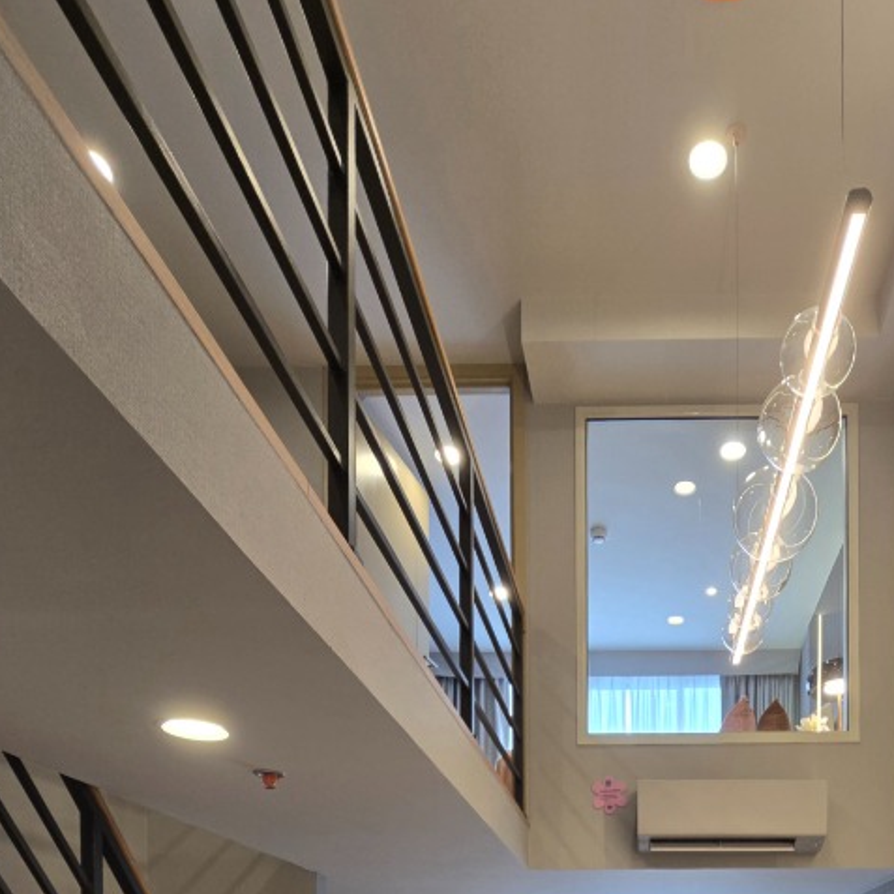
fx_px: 760
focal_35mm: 26
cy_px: 1008
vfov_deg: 44.4
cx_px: 615
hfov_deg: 59.2
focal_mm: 2.2
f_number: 2.2
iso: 80
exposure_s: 1/50.3
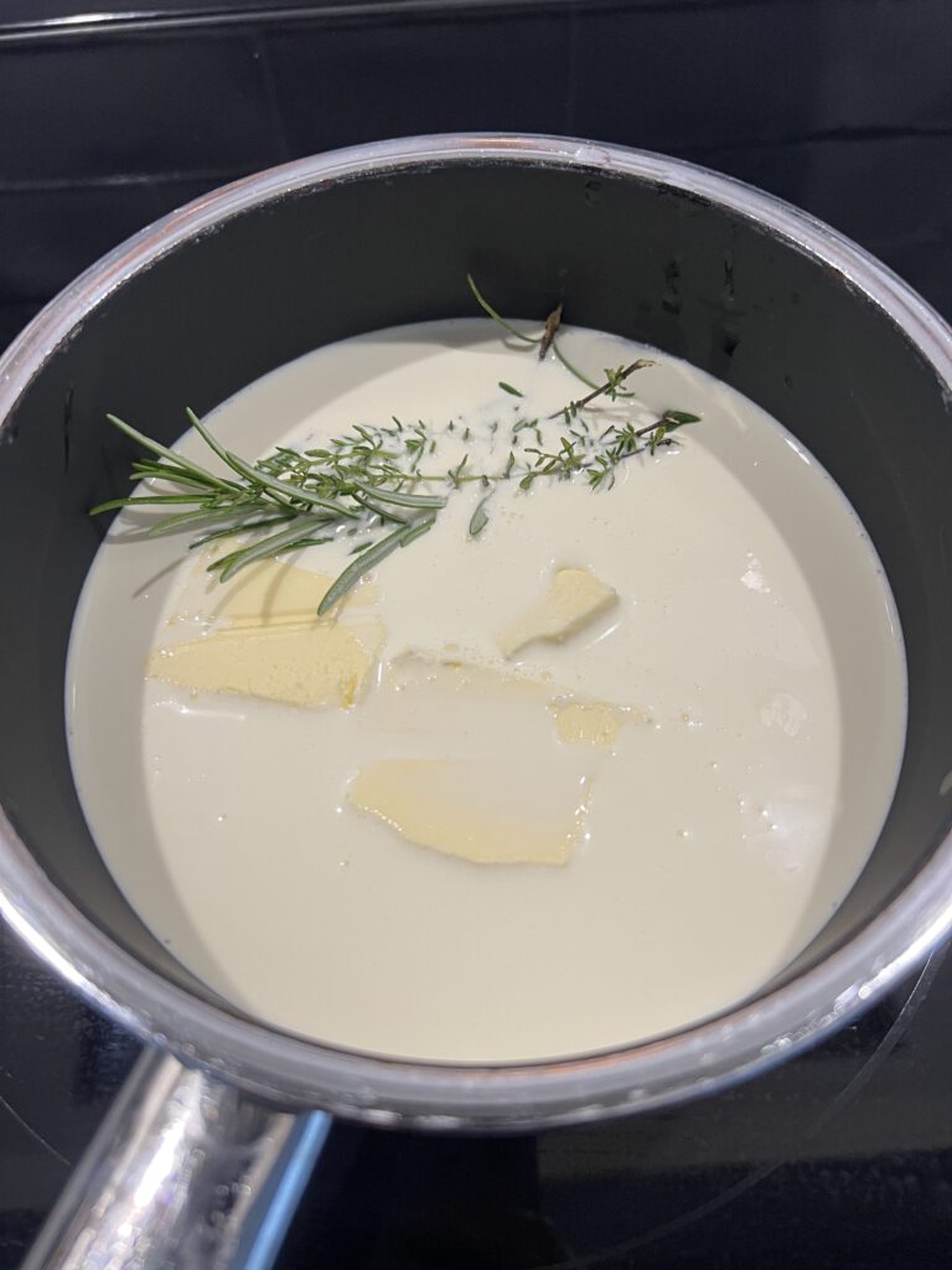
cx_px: 476
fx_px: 953
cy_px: 635
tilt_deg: -62.3
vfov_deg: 67.3
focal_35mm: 26
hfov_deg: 53.1
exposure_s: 1/73
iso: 125
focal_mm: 5.7
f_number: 1.5
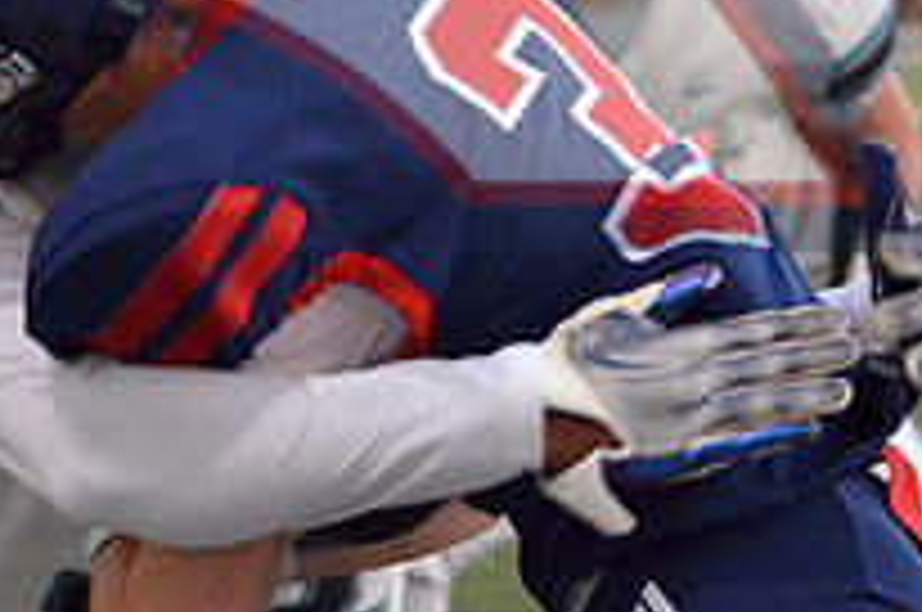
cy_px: 432
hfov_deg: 8.8
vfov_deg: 5.9
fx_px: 5969
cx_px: -45
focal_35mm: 233
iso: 1800
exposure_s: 1/500
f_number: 4.5
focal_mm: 55
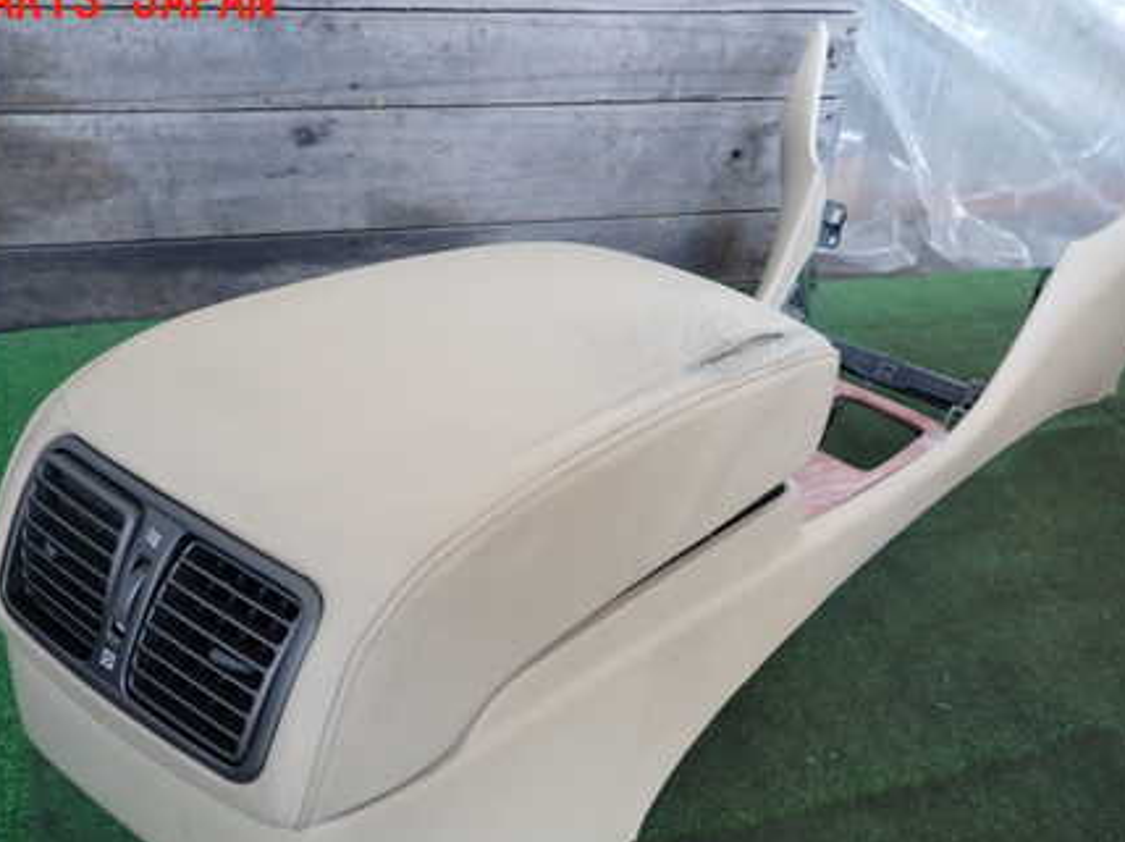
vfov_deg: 40.2
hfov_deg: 52.7
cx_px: 585
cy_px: 559
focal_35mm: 35
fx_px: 1137
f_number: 2
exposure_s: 1/50
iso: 200
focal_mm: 4.5
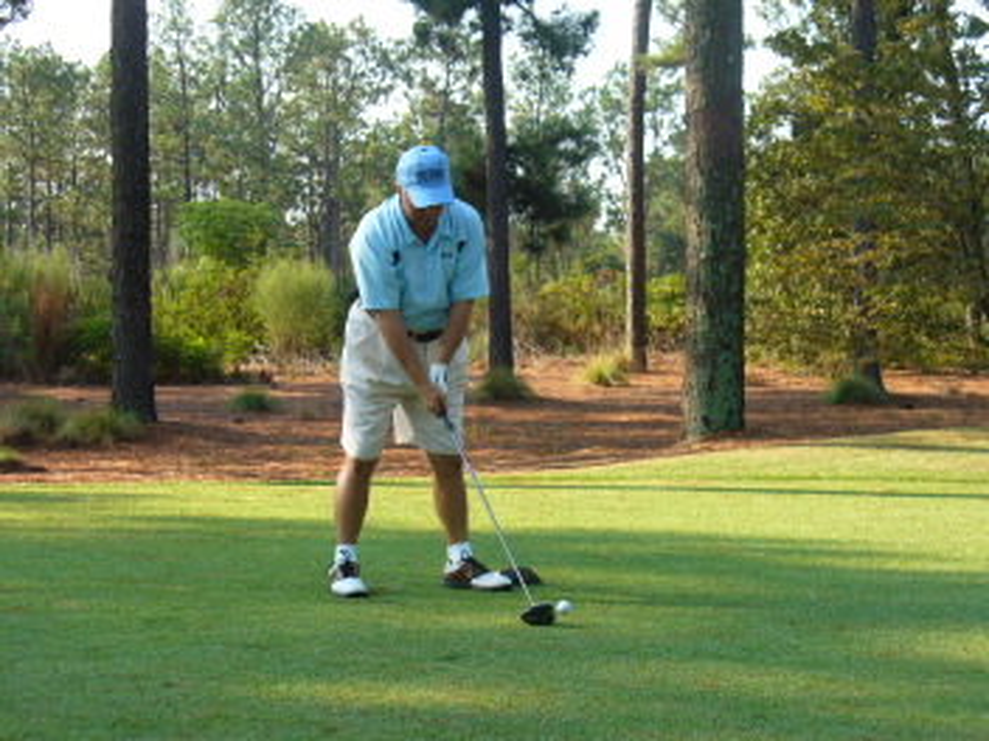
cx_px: 494
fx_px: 2514
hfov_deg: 22.3
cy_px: 370
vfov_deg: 16.8
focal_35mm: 88
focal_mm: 14.5
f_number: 3.4
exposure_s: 1/200
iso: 80
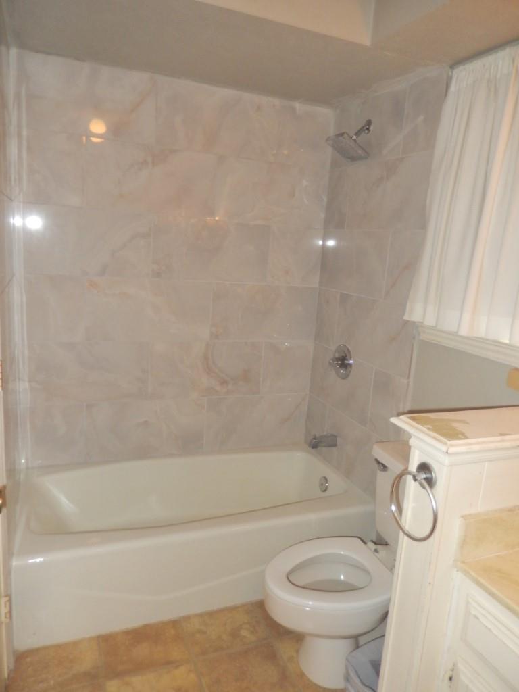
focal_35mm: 25
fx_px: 500
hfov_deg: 54.9
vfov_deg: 69.4
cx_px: 260
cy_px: 346
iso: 200
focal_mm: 4.5
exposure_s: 1/30
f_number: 3.4
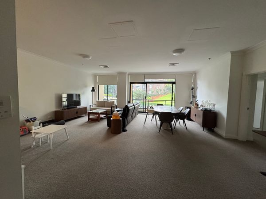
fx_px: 108
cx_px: 133
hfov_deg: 102.1
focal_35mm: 14
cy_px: 100
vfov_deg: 85.7
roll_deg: -0.3
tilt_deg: -3.3
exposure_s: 1/67
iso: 320
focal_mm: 2.22
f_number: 2.2
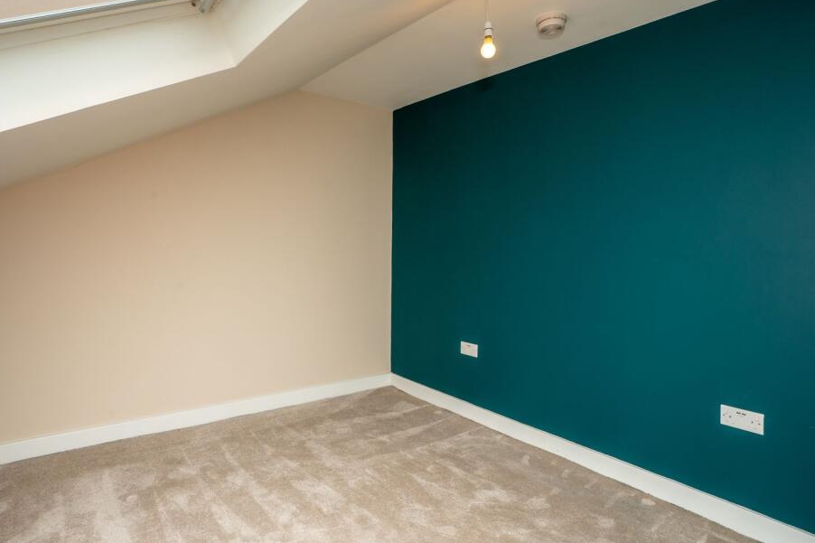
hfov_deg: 86.7
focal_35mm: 19
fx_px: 430
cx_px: 369
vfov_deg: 64.3
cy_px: 241
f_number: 10
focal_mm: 16
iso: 250
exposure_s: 1/60
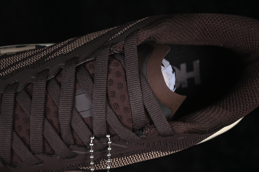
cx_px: 130
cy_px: 86
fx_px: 540
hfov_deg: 27.0
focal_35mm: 75
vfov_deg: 18.2
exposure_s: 1/60
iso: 160
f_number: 6.3
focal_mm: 50
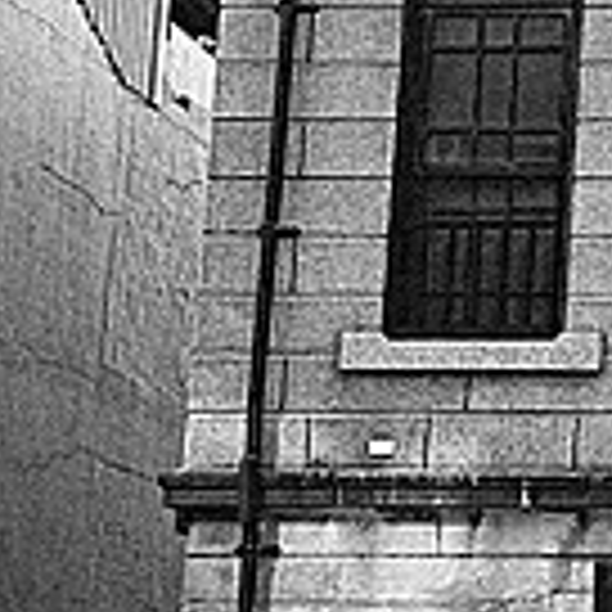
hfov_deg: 11.3
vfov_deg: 12.8
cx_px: 1305
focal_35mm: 136
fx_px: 2720
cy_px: 360
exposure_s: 1/320
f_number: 2.8
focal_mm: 18.3
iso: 320
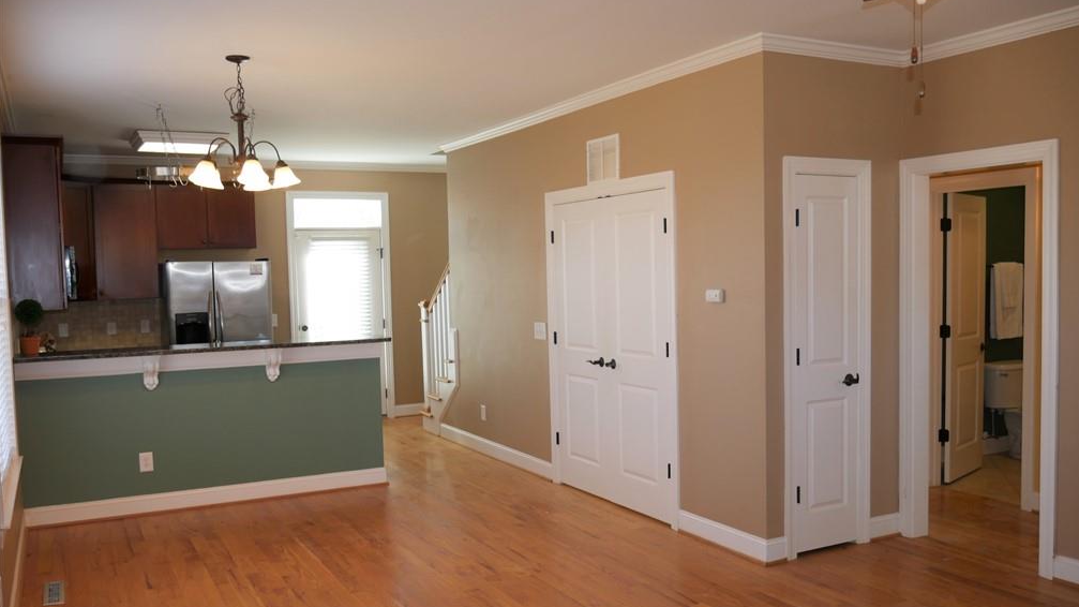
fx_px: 887
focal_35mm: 31
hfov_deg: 62.6
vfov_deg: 37.7
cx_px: 546
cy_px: 331
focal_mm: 14
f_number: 3.5
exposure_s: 1/60
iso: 250
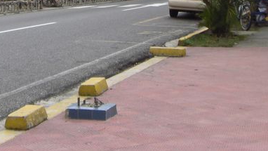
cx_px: 116
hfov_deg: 19.3
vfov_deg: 10.4
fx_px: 789
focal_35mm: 111
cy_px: -110
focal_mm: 6.2
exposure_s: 1/800
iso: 64
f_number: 2.7
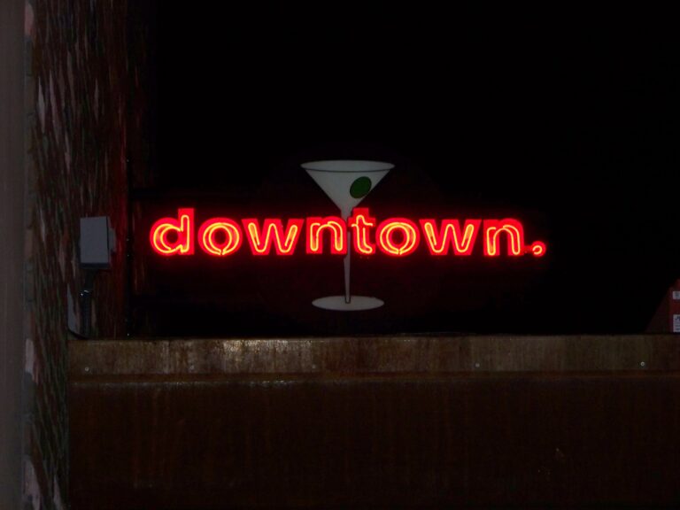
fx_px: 3536
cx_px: 340
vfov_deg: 8.2
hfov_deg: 11.0
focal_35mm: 180
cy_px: 255
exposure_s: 1/100
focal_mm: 37.7
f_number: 5.1
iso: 400
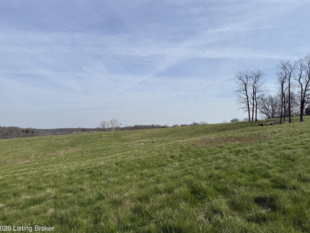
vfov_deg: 54.9
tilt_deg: +2.8
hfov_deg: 69.4
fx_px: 224
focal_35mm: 25
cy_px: 118
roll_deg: +1.6
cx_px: 152
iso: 80
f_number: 1.78
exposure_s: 1/6711
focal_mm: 6.76
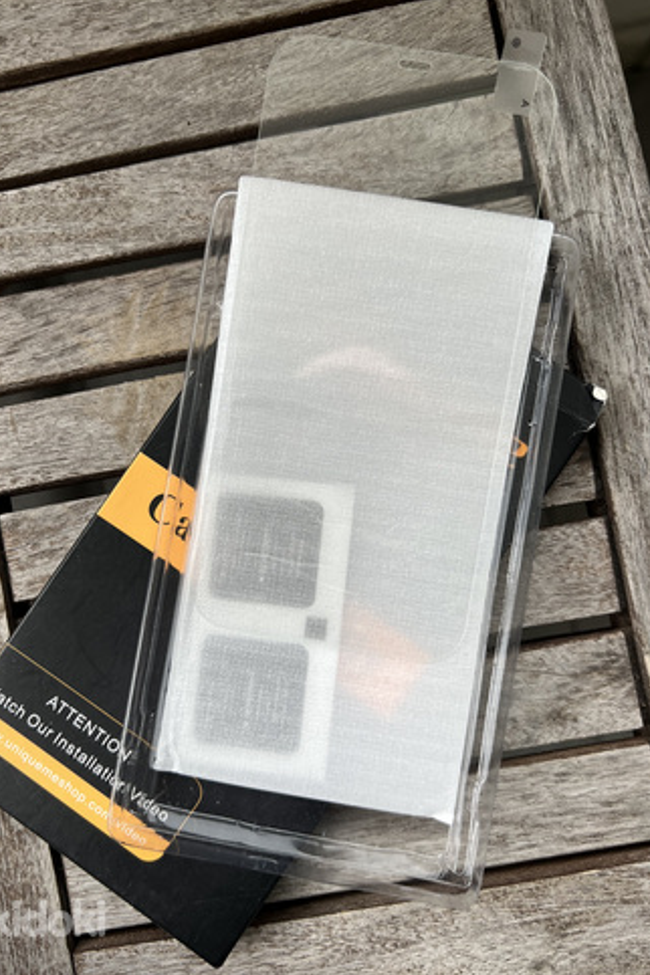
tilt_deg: -85.8
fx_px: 758
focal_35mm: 28
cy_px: 484
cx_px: 284
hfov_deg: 46.3
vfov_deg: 65.5
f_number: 1.5
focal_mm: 5.7
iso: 50
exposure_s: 1/394
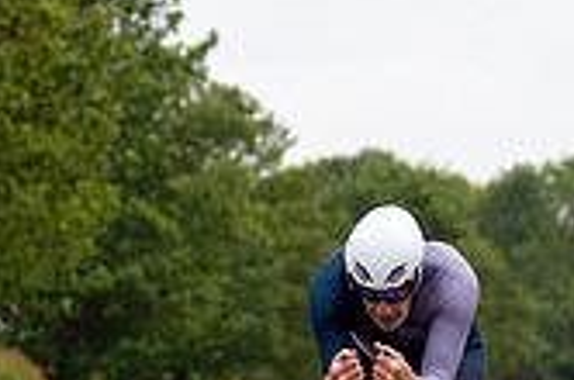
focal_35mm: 507
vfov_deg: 2.7
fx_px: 8068
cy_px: 649
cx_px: 439
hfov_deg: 4.1
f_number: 3.2
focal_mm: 70
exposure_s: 1/1250
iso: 125
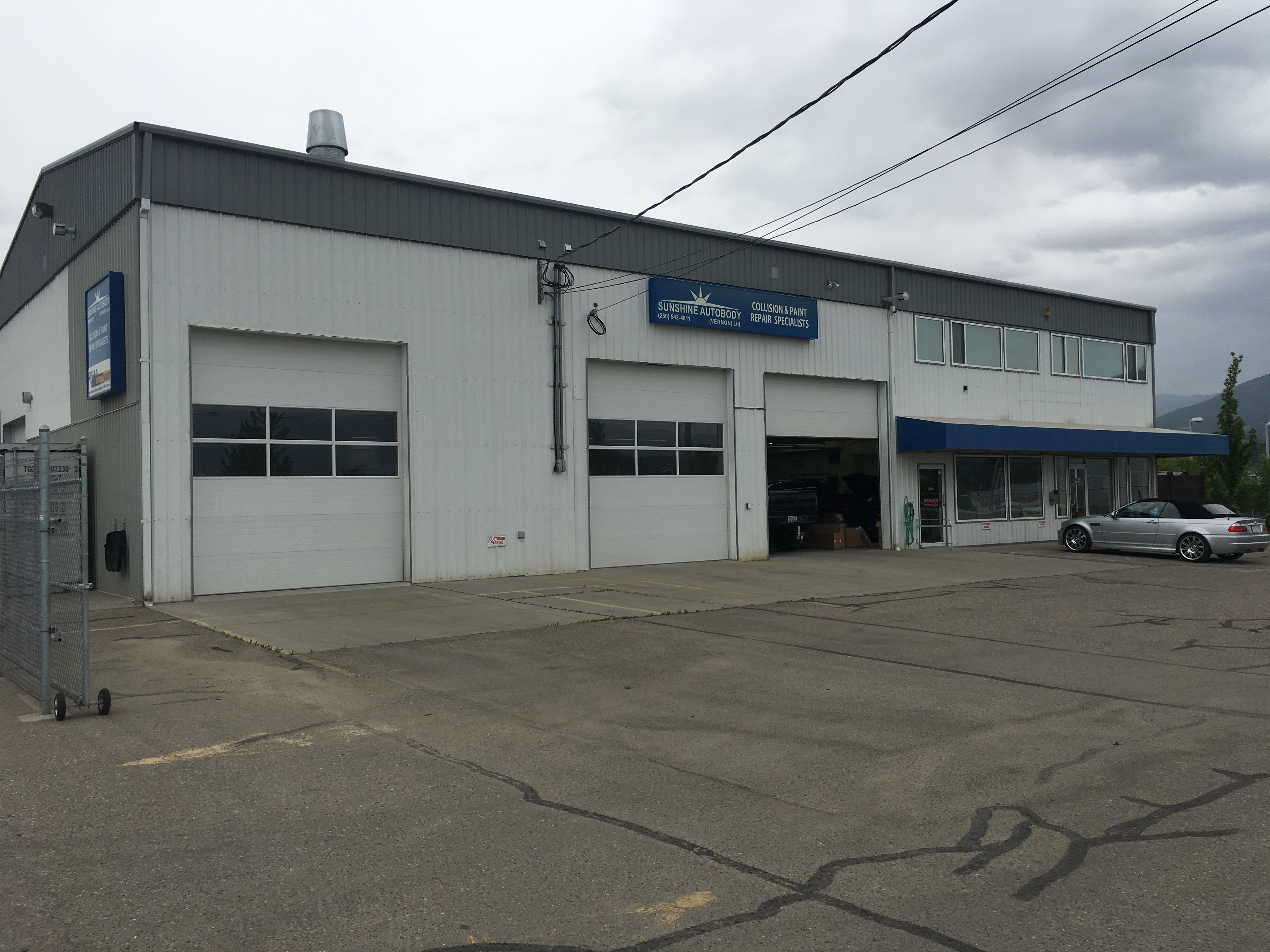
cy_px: 476
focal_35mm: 29
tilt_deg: +2.1
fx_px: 1064
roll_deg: +0.5
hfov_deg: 61.7
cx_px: 635
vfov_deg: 48.2
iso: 25
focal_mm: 4.15
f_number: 2.2
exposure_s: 1/1399
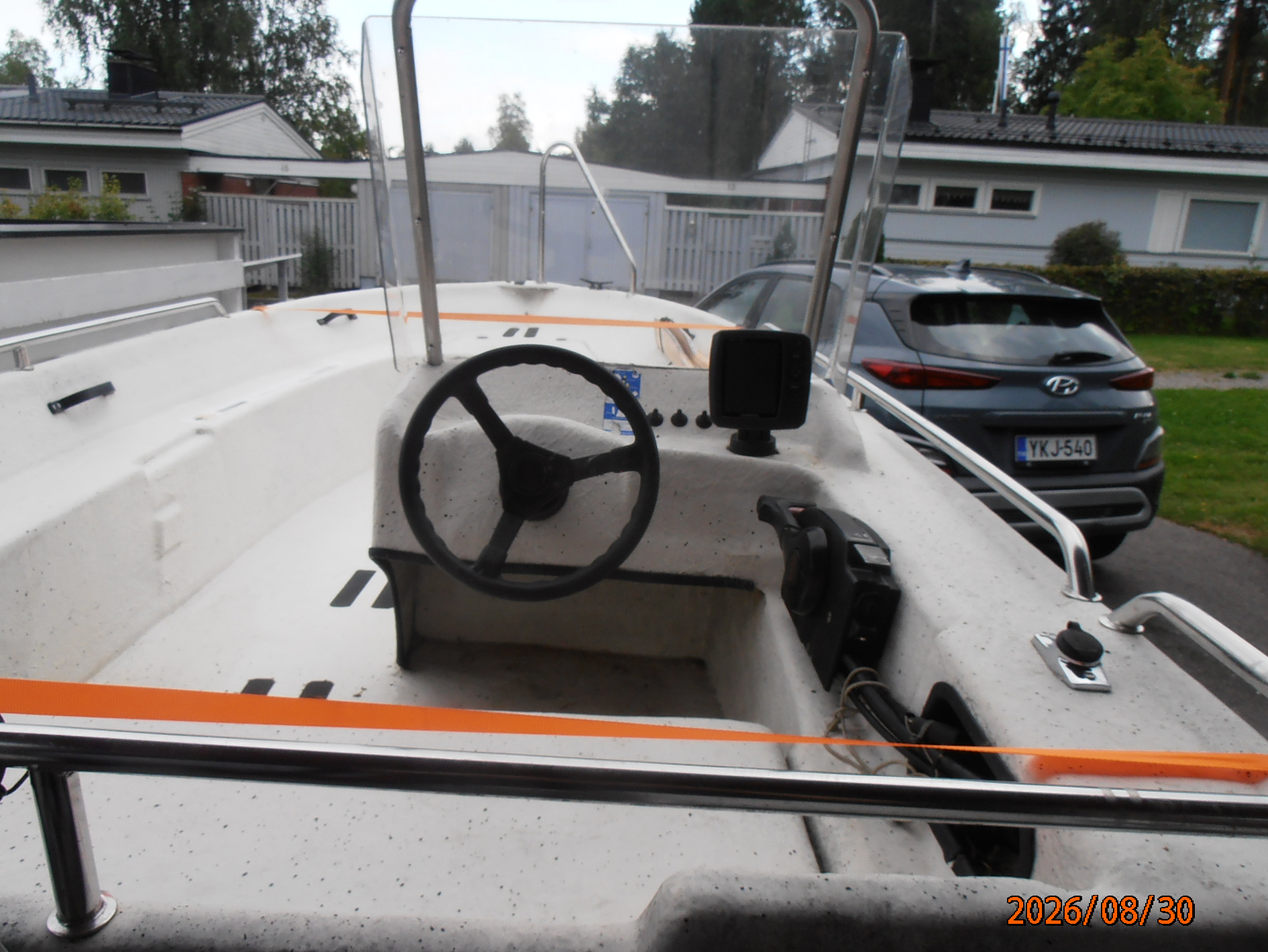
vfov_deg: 53.0
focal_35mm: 26
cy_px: 503
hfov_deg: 67.2
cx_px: 599
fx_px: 953
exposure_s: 1/50
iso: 80
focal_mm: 4.2
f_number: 7.9
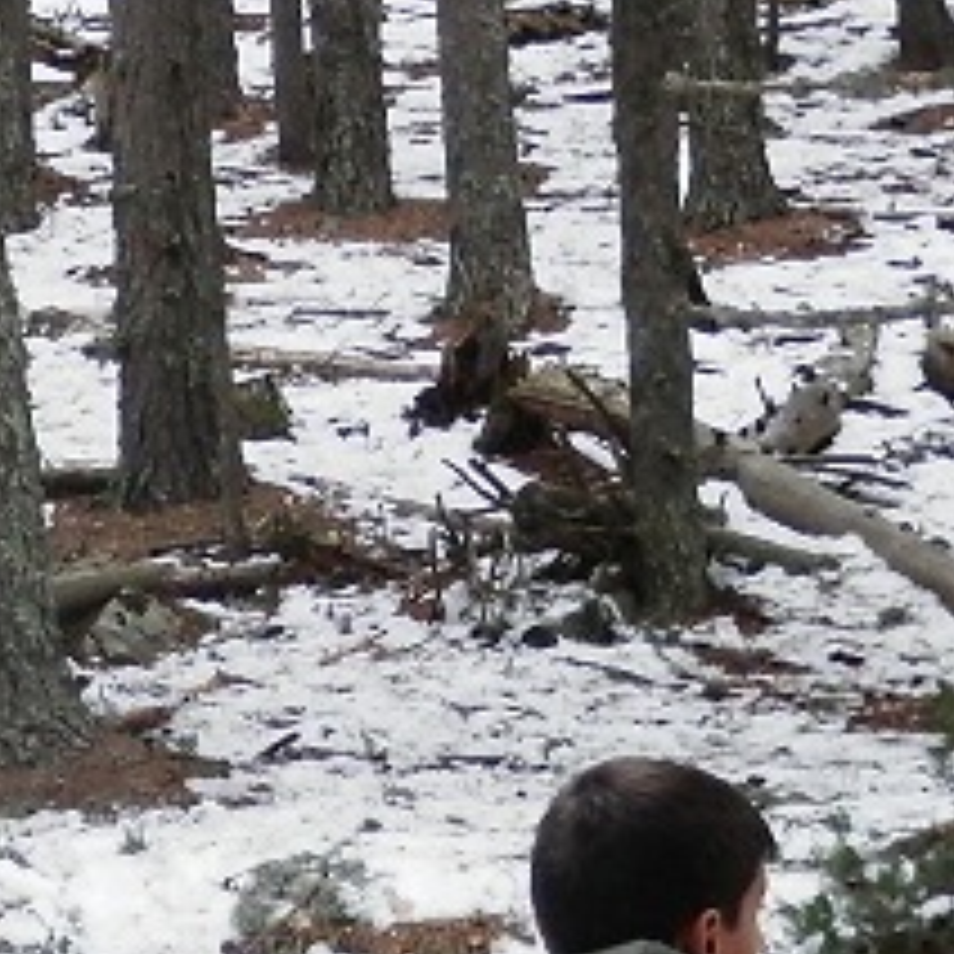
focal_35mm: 200
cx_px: -666
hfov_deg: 8.5
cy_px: -130
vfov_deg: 8.7
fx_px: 6236
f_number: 4.2
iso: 200
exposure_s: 1/100
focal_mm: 10.8
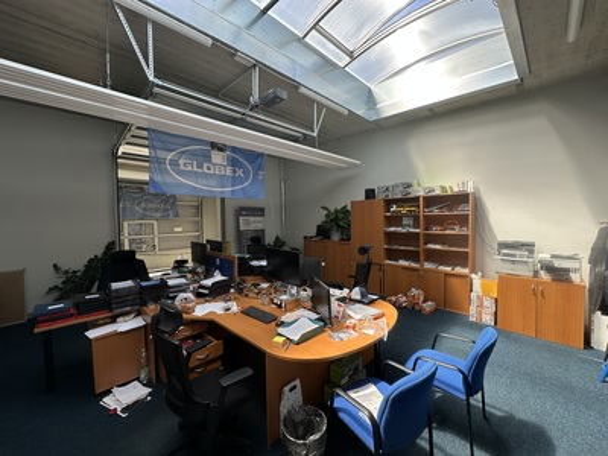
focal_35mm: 14
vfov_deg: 85.7
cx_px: 304
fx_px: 246
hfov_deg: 102.1
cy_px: 228
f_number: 2.2
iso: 40
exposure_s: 1/250
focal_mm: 2.22
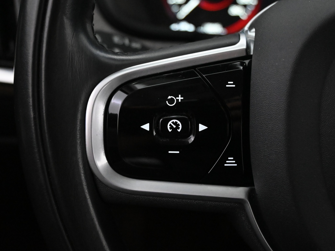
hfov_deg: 41.2
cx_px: 176
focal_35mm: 46
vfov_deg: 31.5
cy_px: 126
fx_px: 445
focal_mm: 28
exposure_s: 1/50
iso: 7200
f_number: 4.5
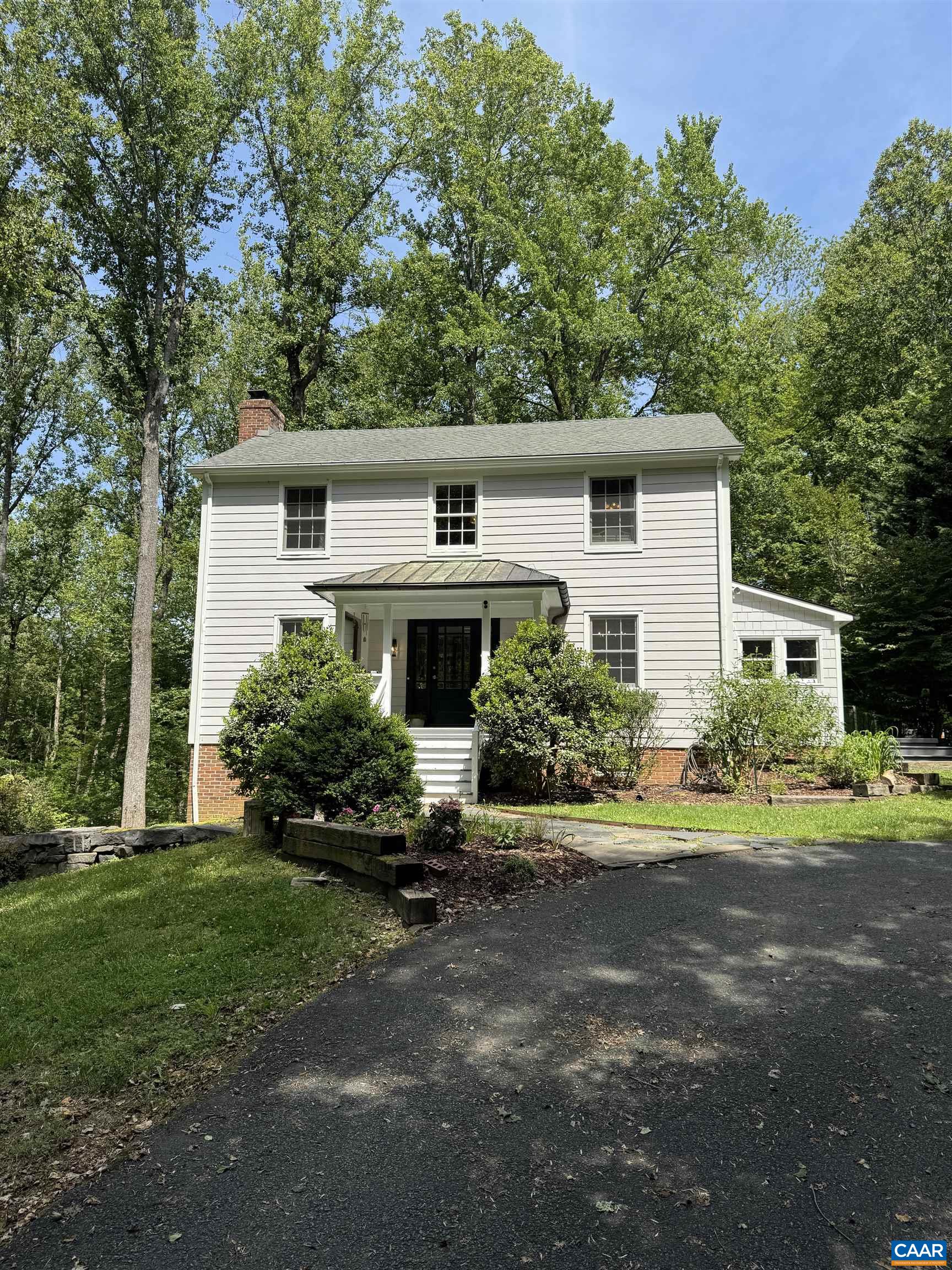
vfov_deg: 71.6
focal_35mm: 24
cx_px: 476
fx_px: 880
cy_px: 635
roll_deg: -1.1
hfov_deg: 56.8
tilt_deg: +8.0
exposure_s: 1/2174
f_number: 1.78
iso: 80
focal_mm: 6.76
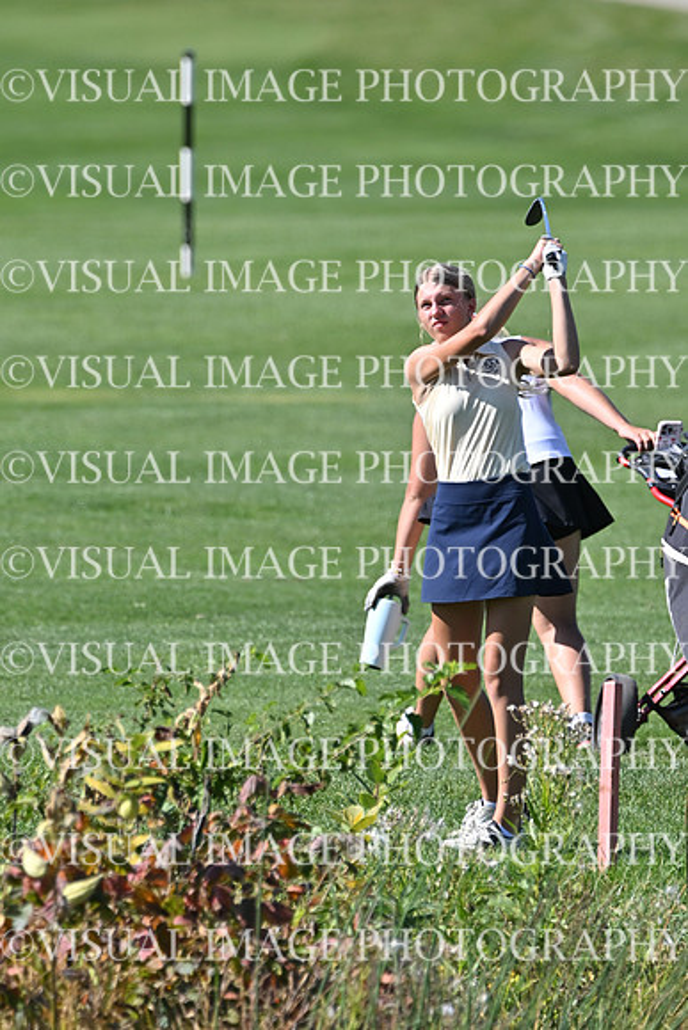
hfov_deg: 1.3
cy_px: 515
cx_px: 344
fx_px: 30080
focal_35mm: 1050
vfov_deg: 2.0
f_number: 9
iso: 450
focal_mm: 700
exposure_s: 1/1000
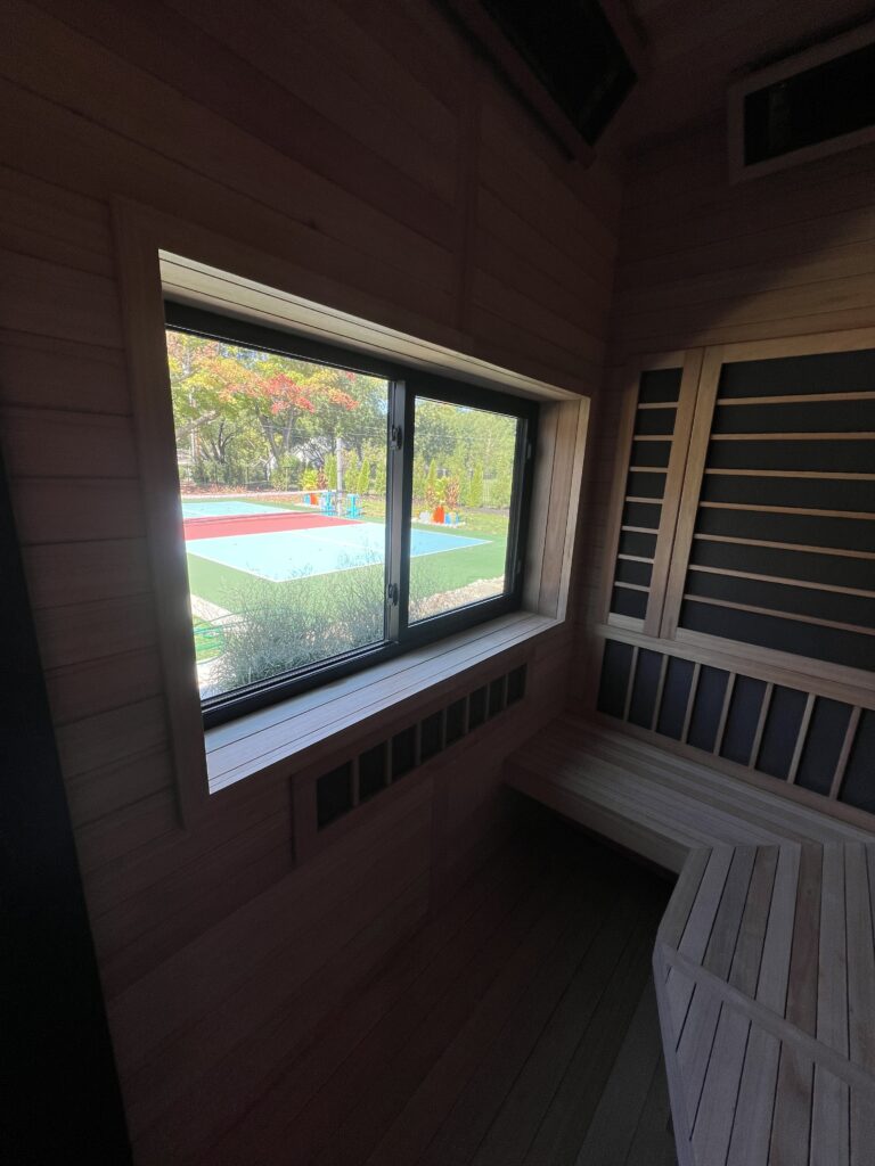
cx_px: 438
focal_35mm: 13
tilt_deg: -13.0
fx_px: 438
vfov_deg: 106.2
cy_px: 583
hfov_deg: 89.9
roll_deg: -1.6
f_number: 1.8
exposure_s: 1/136
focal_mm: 1.57
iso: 32
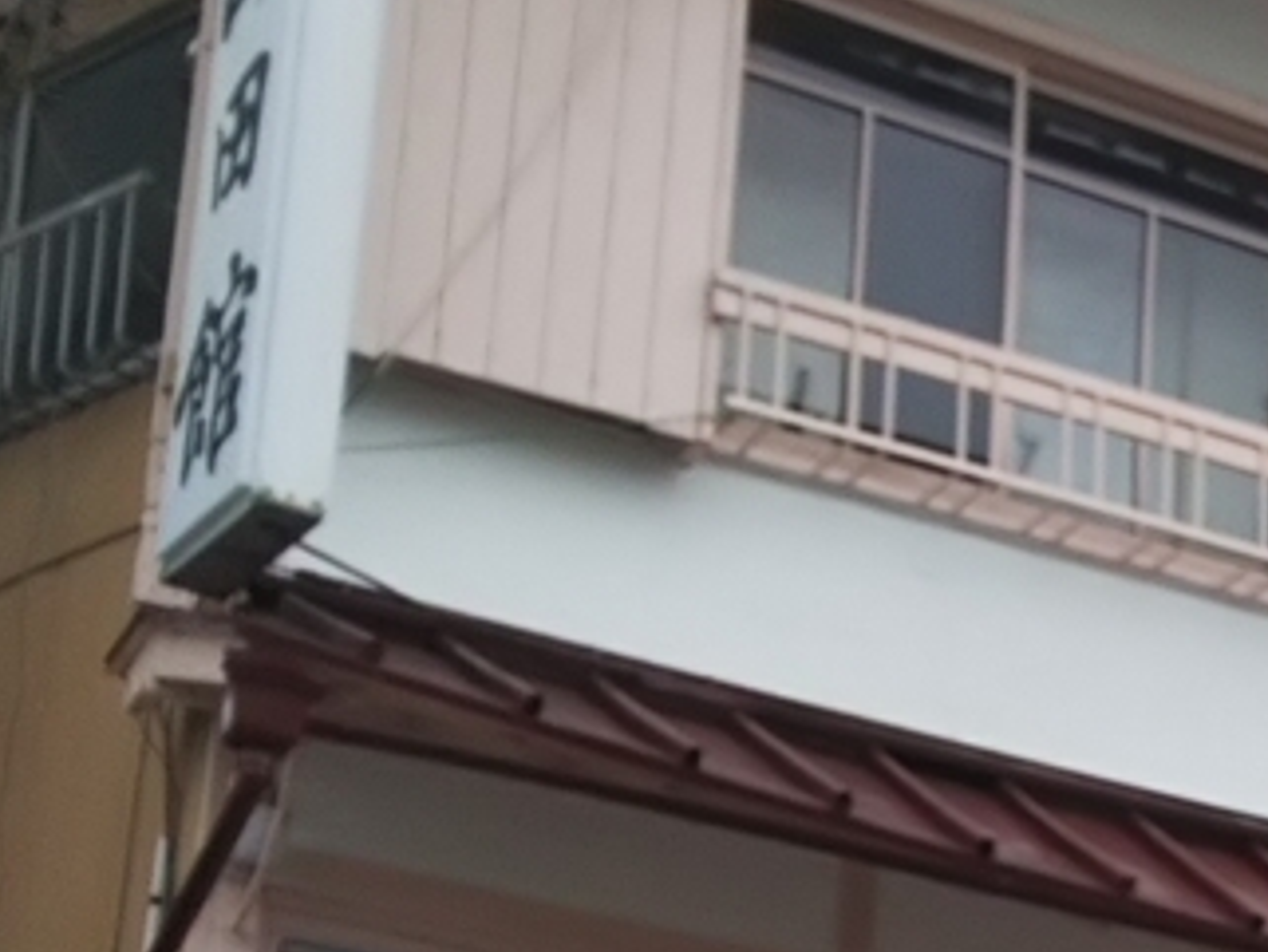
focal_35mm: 112
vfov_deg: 12.7
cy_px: 1292
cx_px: 1896
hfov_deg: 16.1
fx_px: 4104
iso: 20
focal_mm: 4
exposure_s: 1/254
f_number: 2.2
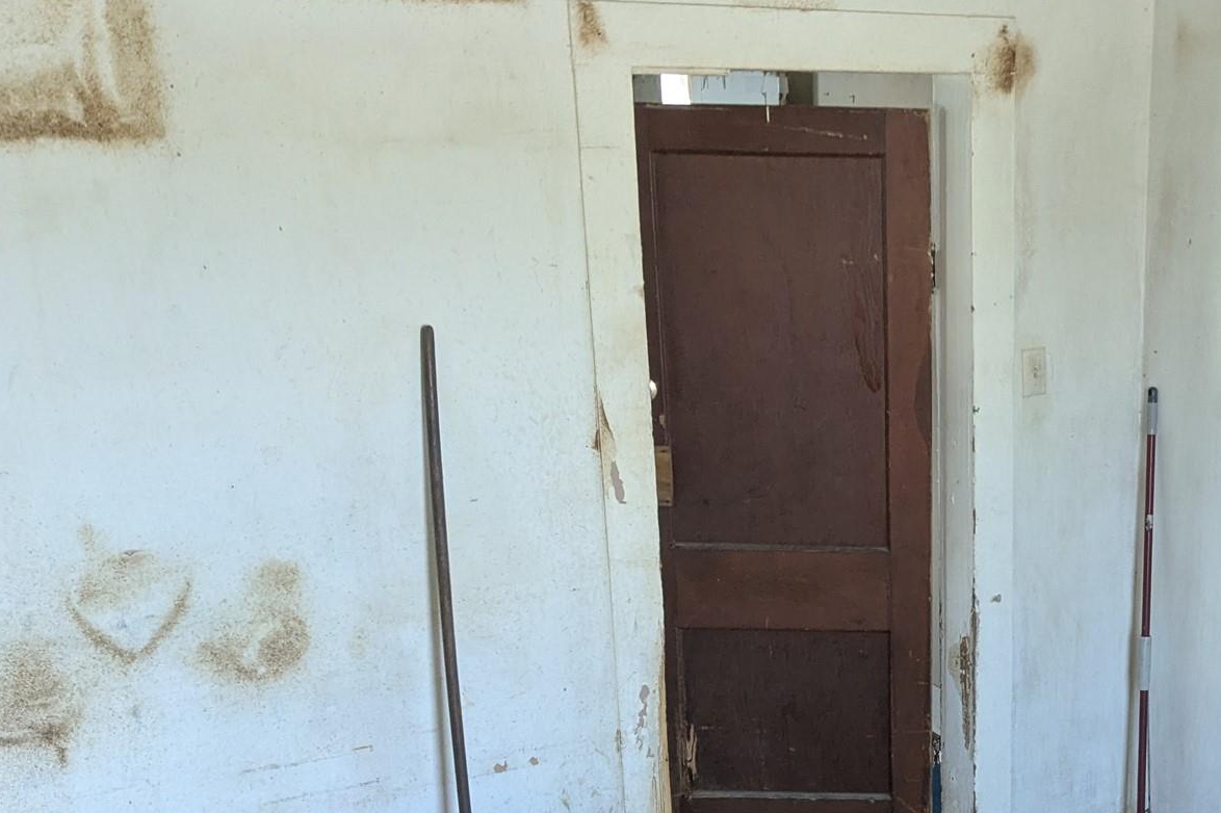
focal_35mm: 49
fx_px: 1661
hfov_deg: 38.4
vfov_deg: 27.0
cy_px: 640
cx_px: 1025
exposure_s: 1/120
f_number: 1.73
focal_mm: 4.38
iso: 221
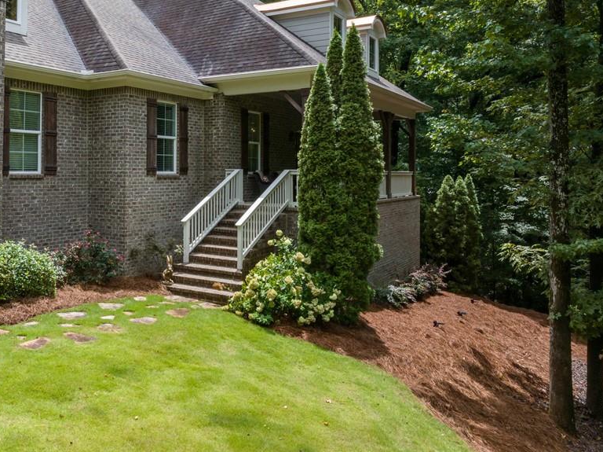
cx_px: 204
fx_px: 557
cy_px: 163
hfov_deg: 55.7
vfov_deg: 43.7
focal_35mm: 32
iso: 100
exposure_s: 1/160
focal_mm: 12.29
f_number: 11
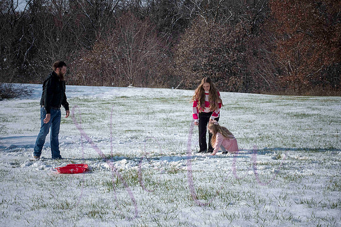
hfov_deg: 25.4
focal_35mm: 80
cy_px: 114
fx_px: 758
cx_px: 170
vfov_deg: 17.1
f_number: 14
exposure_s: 1/1000
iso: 640
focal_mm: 80
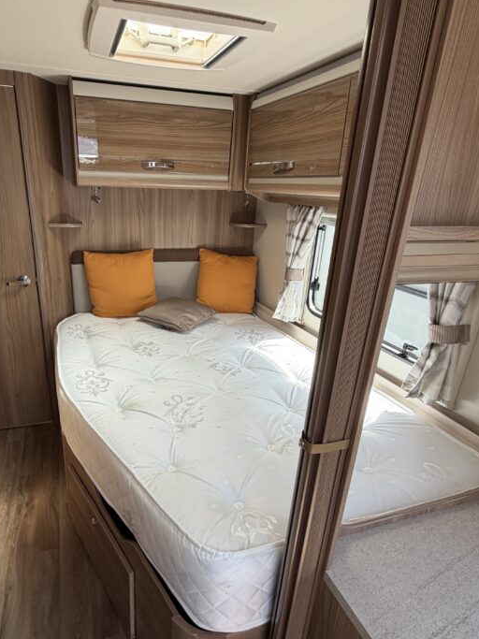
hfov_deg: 62.7
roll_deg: -1.6
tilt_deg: -21.1
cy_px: 340
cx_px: 185
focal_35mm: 21
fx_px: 388
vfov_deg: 78.9
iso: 64
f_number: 2.2
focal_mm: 2.22
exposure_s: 1/121
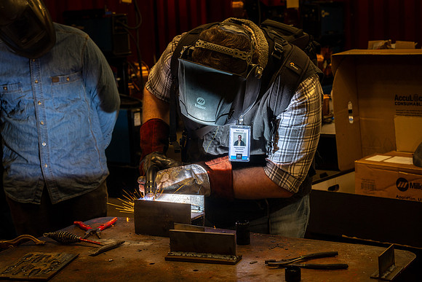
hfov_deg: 28.8
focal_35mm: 70
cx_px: 211
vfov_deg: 19.5
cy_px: 141
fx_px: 821
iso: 64
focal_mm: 70
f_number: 9
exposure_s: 1/50
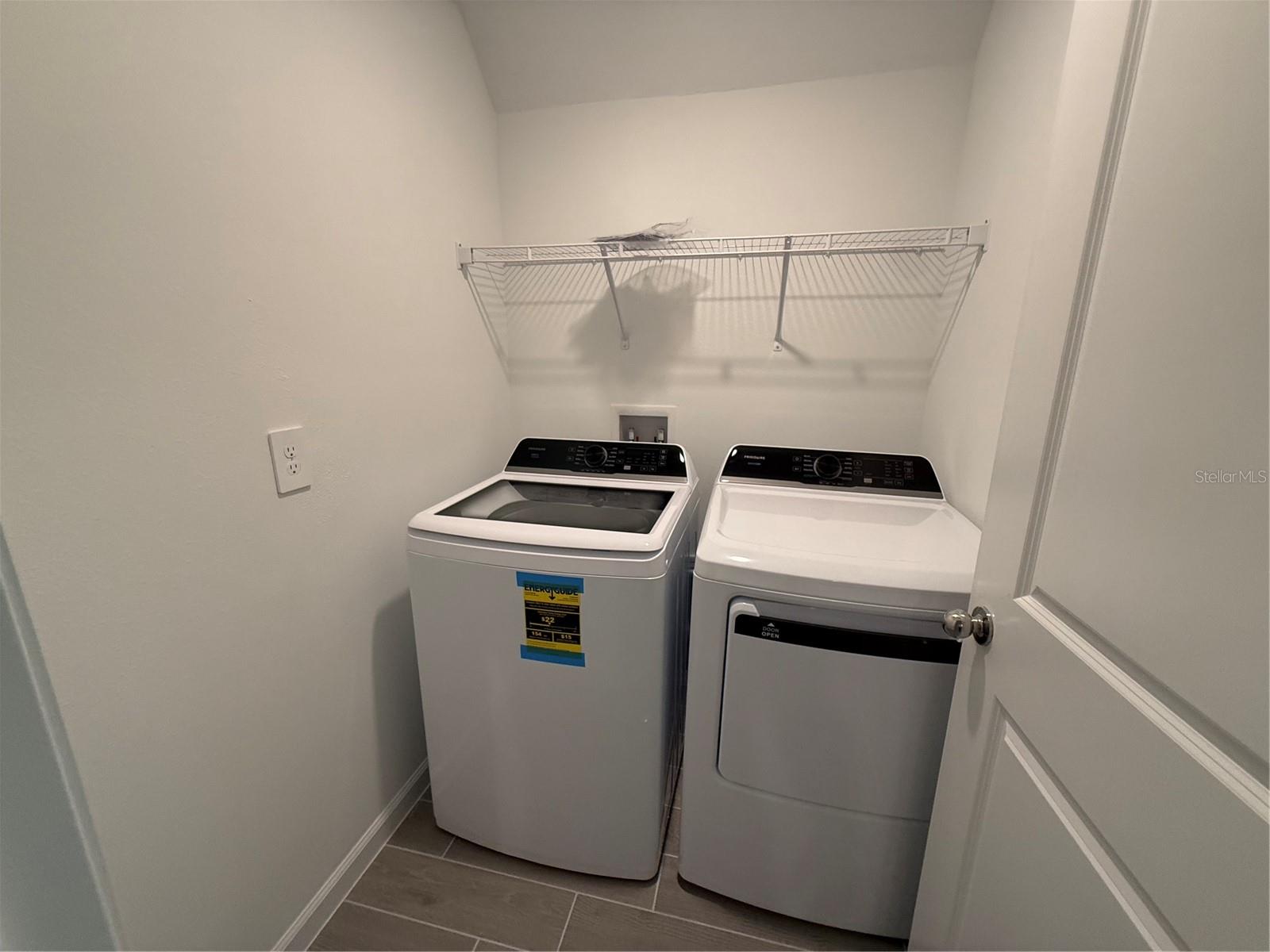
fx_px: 514
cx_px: 635
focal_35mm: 14
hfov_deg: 102.1
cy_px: 476
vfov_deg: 85.7
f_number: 2.2
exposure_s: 1/120
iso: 250
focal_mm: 2.22
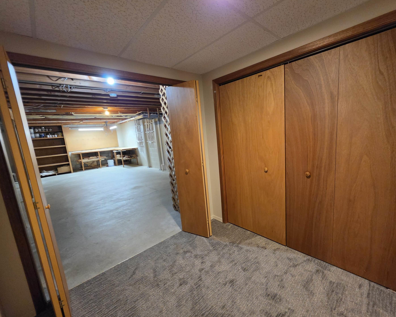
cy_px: 163
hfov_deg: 100.6
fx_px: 164
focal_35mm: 14
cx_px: 211
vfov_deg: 88.0
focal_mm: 2.2
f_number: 1.9
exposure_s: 1/60
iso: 640
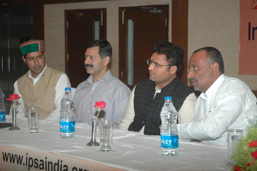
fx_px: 588
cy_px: 86
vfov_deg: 16.5
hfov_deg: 24.6
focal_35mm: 82
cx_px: 128
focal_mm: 55
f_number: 4.5
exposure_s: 1/60
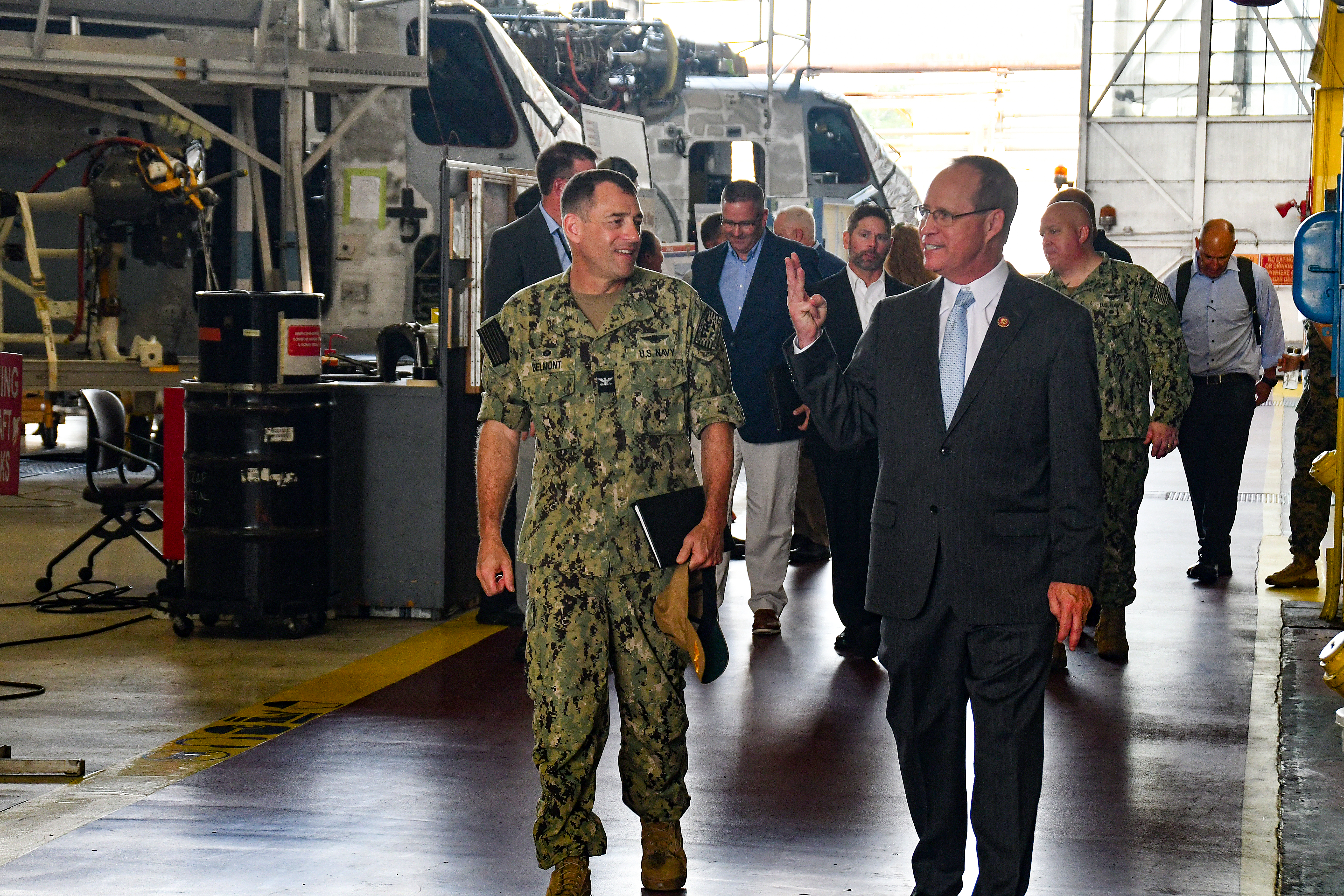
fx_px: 3621
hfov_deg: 21.0
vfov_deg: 14.1
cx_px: 672
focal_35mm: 97
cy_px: 448
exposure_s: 1/160
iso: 1000
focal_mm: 65
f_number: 8
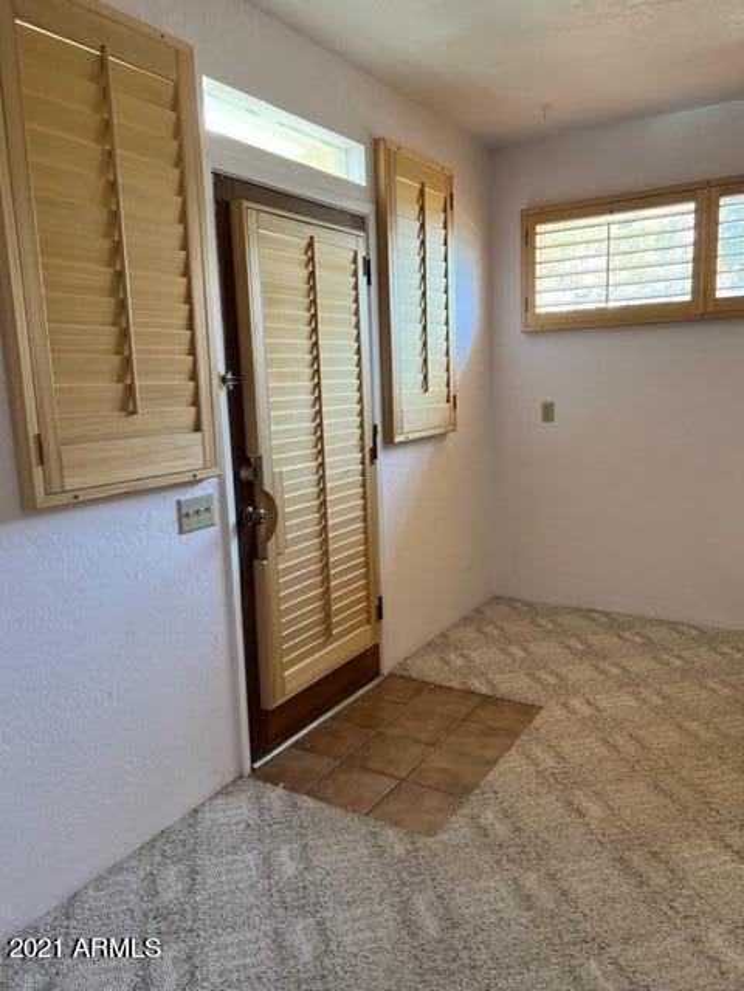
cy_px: 496
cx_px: 372
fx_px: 745
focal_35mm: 26
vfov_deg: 67.3
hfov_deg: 53.1
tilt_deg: -9.4
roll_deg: +3.5
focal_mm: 5.7
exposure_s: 1/60
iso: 80
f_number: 1.5
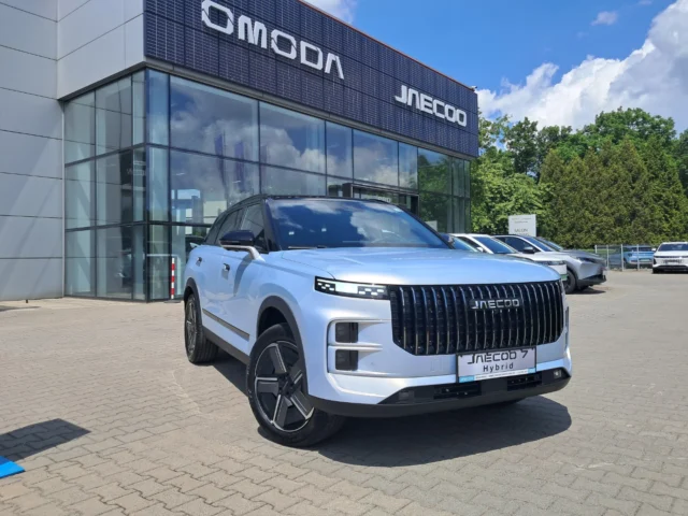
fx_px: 537
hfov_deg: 65.3
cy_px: 258
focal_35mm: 27
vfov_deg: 51.4
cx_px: 344
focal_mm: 4
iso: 50
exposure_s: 1/1002
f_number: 1.8
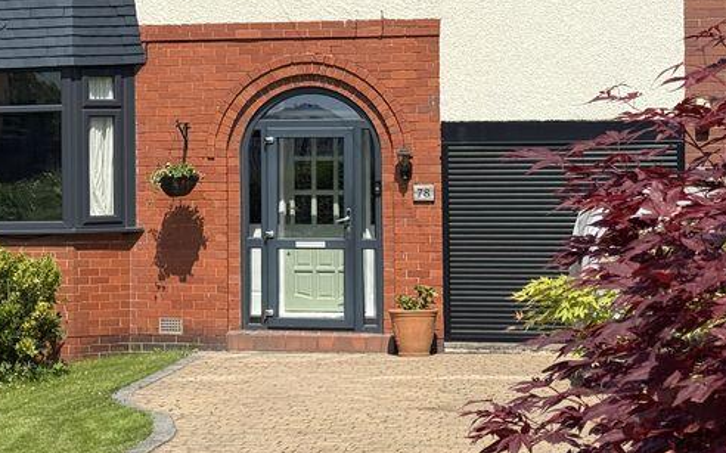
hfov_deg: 19.5
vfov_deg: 12.3
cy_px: 87
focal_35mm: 106
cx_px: 192
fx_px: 2096
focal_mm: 6.76
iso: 64
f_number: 1.78
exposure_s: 1/5208
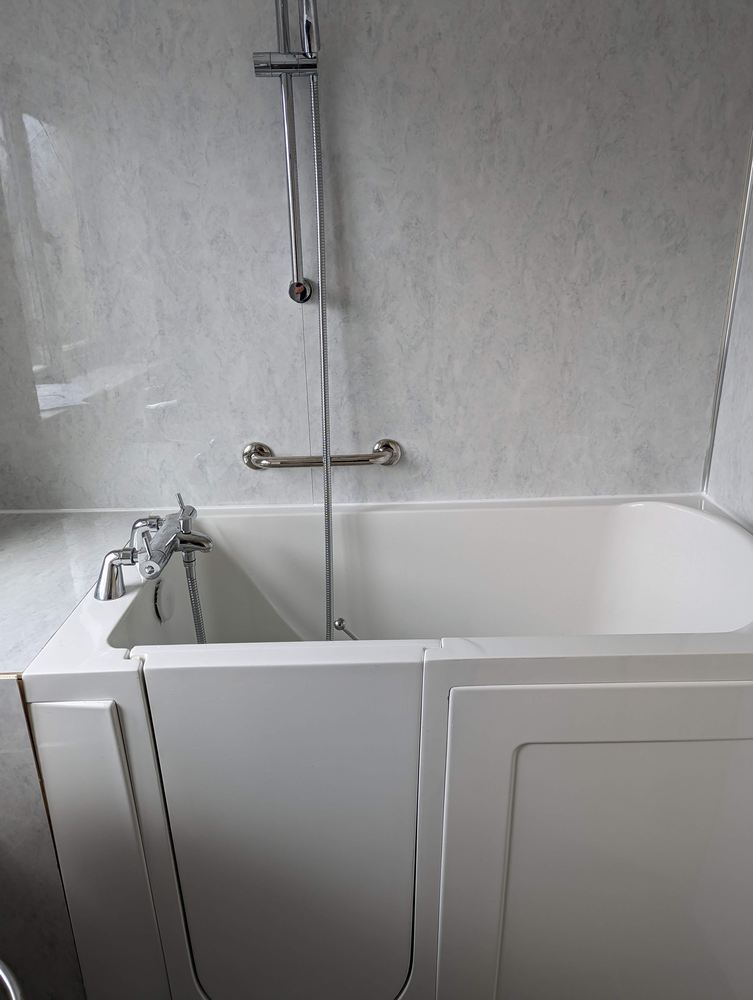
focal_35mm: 24
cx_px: 376
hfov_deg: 56.9
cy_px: 500
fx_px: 694
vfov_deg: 71.5
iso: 43
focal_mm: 6.81
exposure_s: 1/209
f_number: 1.85
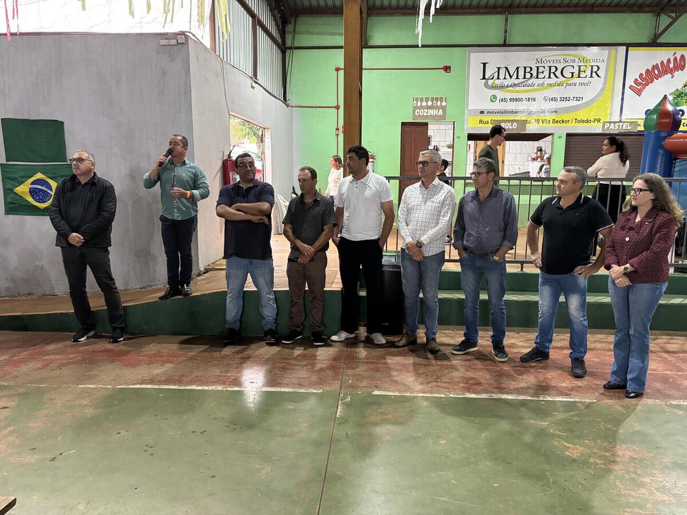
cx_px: 344
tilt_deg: -8.8
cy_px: 258
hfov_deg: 67.3
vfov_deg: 53.1
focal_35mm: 26
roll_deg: -0.5
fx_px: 516
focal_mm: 5.96
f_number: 1.6
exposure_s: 1/60
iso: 400
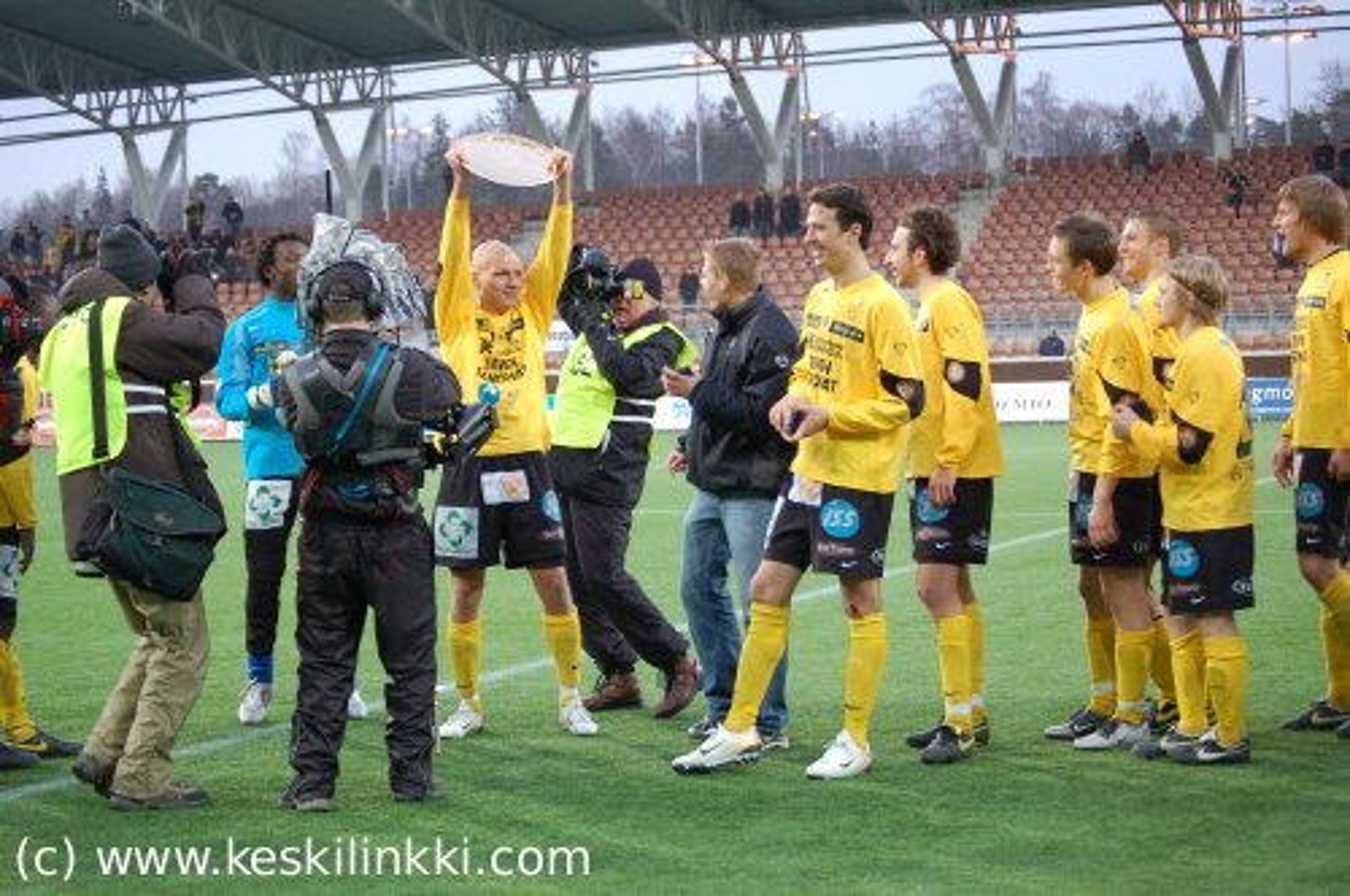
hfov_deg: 24.6
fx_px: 3090
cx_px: 675
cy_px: 448
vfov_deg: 16.5
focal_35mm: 82
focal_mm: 55
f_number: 4
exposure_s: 1/125
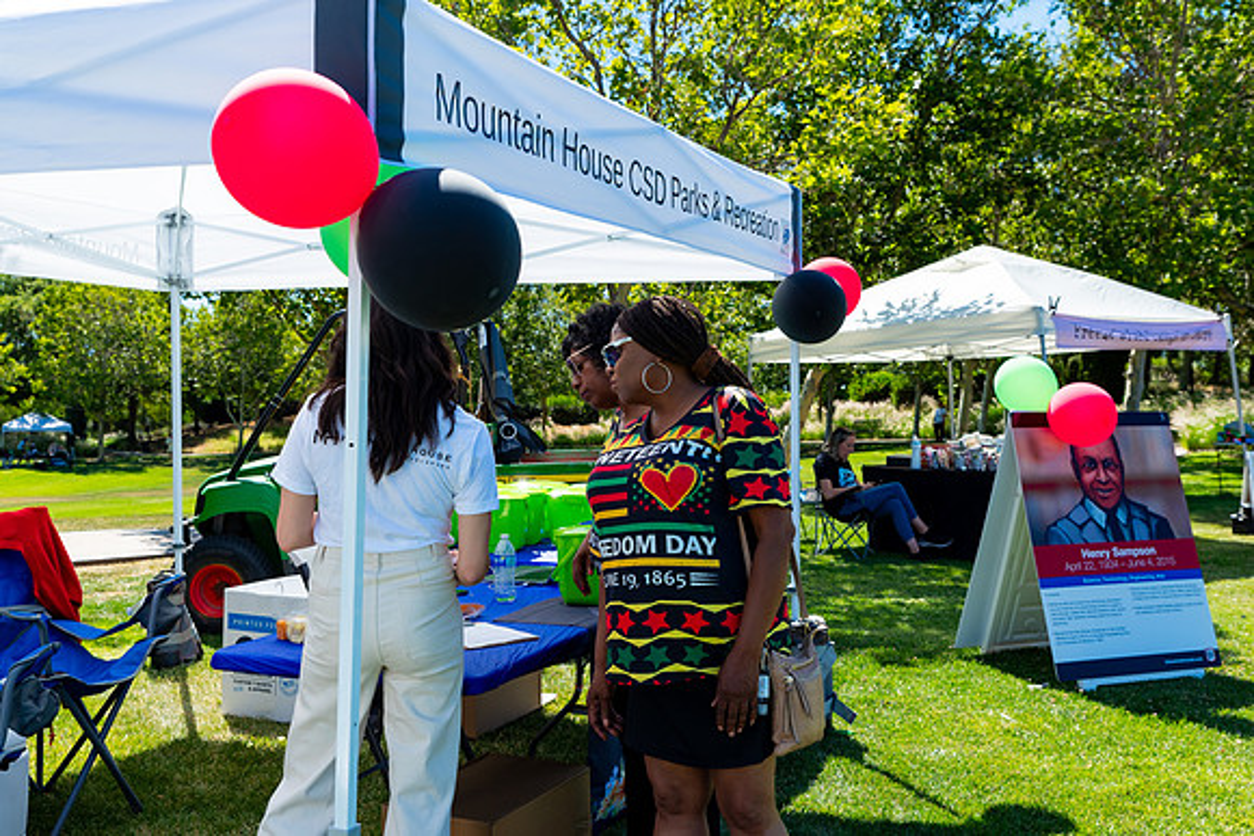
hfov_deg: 50.7
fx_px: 1324
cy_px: 418
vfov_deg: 35.1
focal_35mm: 38
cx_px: 627
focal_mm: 38
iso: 320
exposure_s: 1/1000
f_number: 5.6
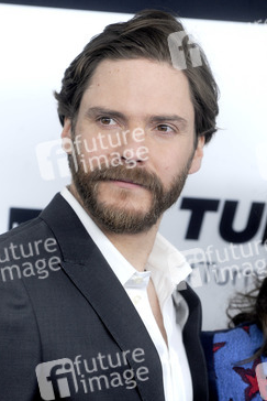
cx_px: 125
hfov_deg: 6.3
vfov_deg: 9.4
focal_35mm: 220
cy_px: 209
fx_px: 2445
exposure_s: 1/200
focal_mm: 200
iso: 640
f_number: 6.3
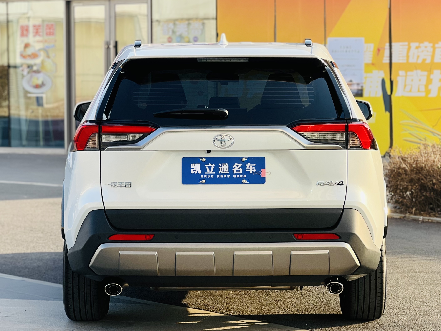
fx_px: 981
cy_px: 166
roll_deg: +1.4
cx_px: 220
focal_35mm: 77
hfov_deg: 25.3
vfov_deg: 19.1
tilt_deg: -1.7
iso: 25
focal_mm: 9
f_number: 2.8
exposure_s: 1/159
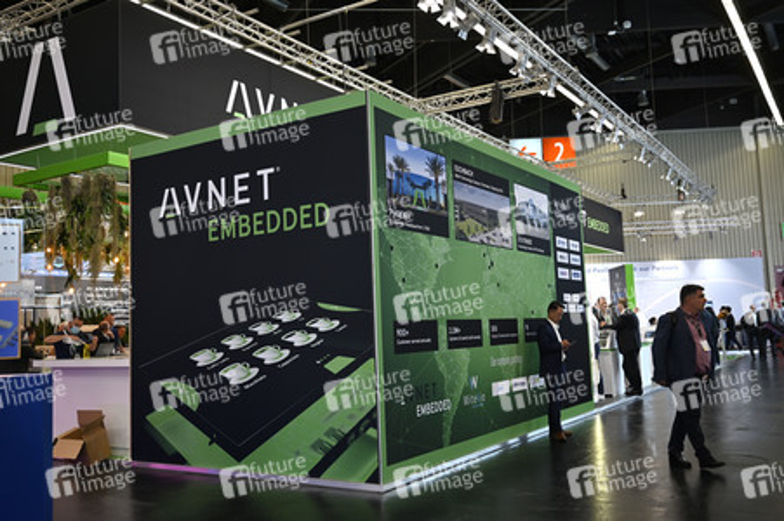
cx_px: 392
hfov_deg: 57.3
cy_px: 260
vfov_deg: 39.9
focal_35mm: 33
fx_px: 718
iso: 320
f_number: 2.8
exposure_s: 1/250
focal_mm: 33
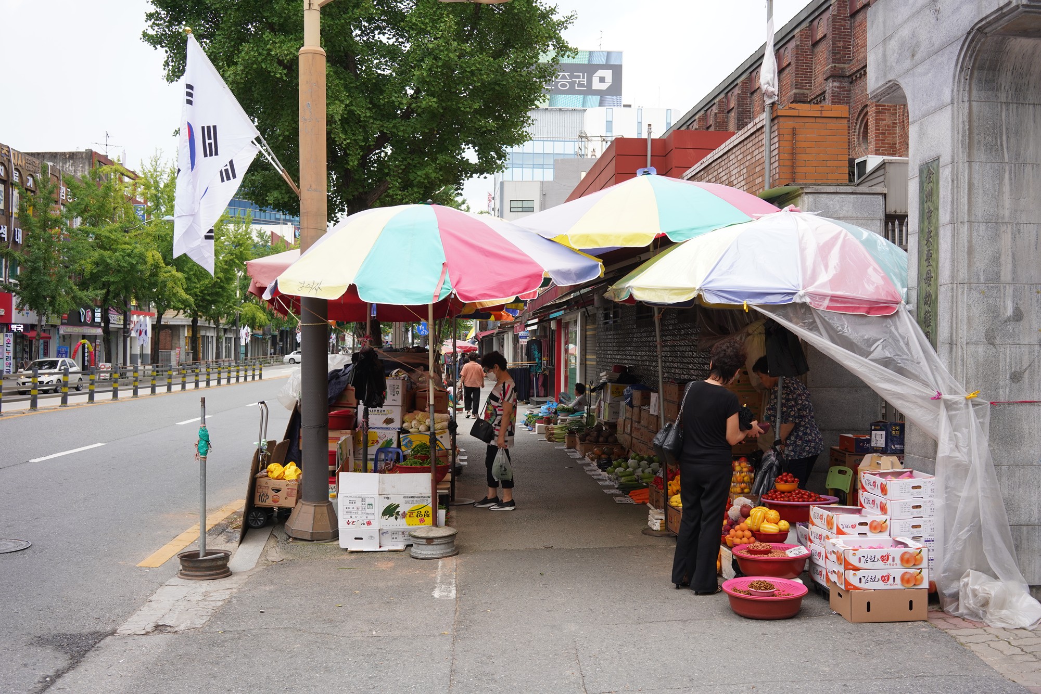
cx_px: 520
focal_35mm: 35
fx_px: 1012
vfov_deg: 37.9
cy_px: 347
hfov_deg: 54.4
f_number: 8
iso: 400
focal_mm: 35
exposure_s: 1/100
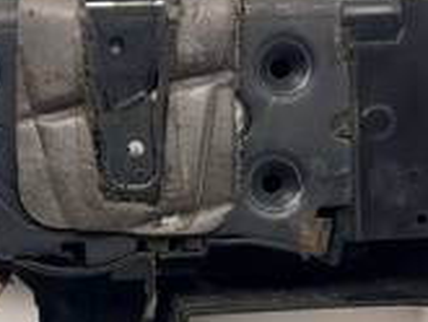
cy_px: 184
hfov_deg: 30.6
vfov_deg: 23.3
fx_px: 780
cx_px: 169
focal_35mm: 63
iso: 50
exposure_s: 1/444
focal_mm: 4.3
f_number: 2.4
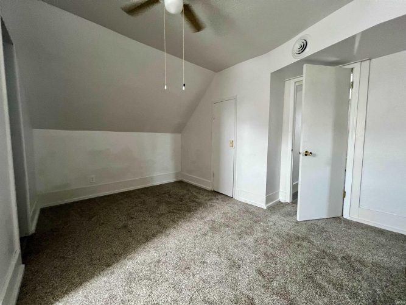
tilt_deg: -5.9
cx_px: 203
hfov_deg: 106.2
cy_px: 152
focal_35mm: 13
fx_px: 152
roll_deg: -0.8
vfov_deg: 89.9
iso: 320
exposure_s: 1/60
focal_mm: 1.57
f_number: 1.8
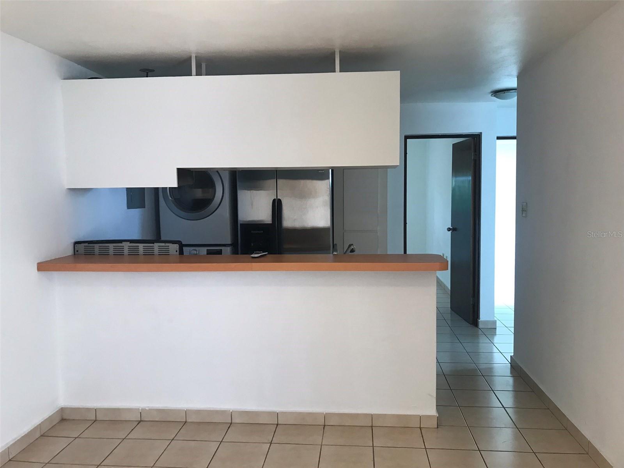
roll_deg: -0.2
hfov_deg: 63.4
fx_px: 505
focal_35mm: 28
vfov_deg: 49.7
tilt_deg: -3.8
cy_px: 234
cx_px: 312
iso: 40
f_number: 1.8
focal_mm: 3.99
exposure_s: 1/30
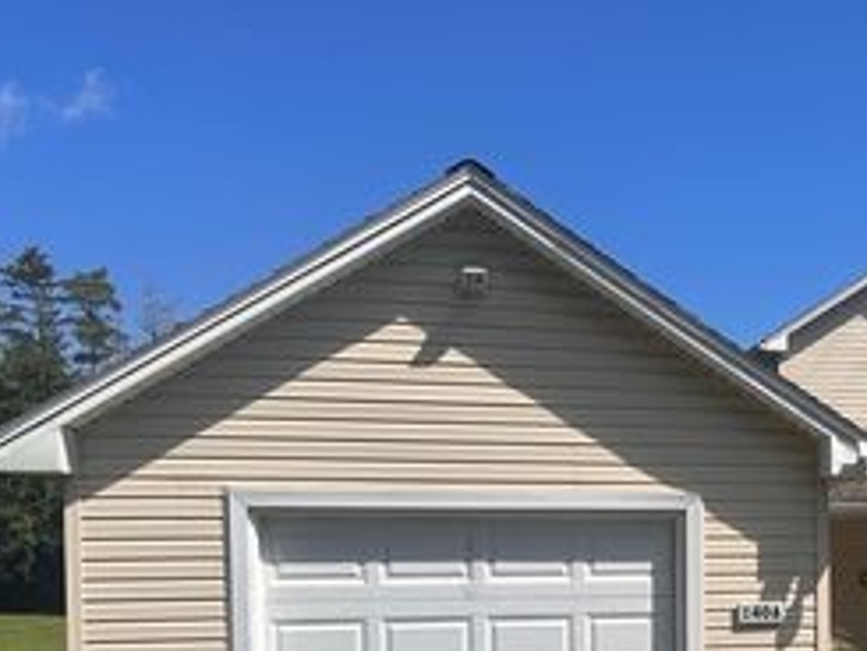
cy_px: 589
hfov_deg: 37.0
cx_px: 740
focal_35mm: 49
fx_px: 1228
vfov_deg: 28.5
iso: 80
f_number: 1.78
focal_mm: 6.86
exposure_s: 1/7042
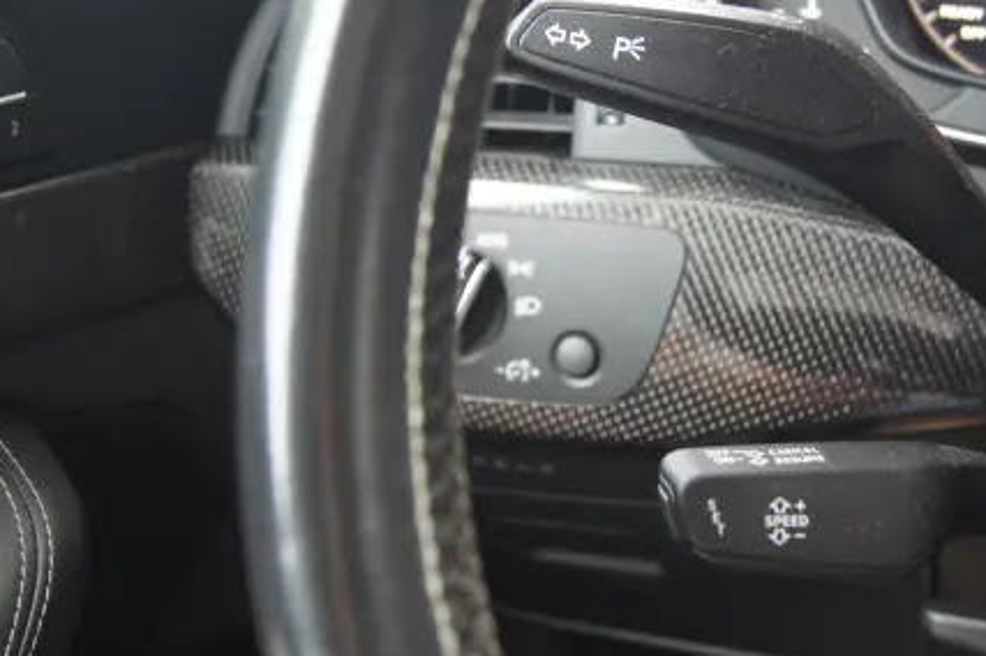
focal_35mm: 54
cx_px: 640
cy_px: 249
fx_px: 1478
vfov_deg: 25.0
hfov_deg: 36.6
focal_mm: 24
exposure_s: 1/40
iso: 500
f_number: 4
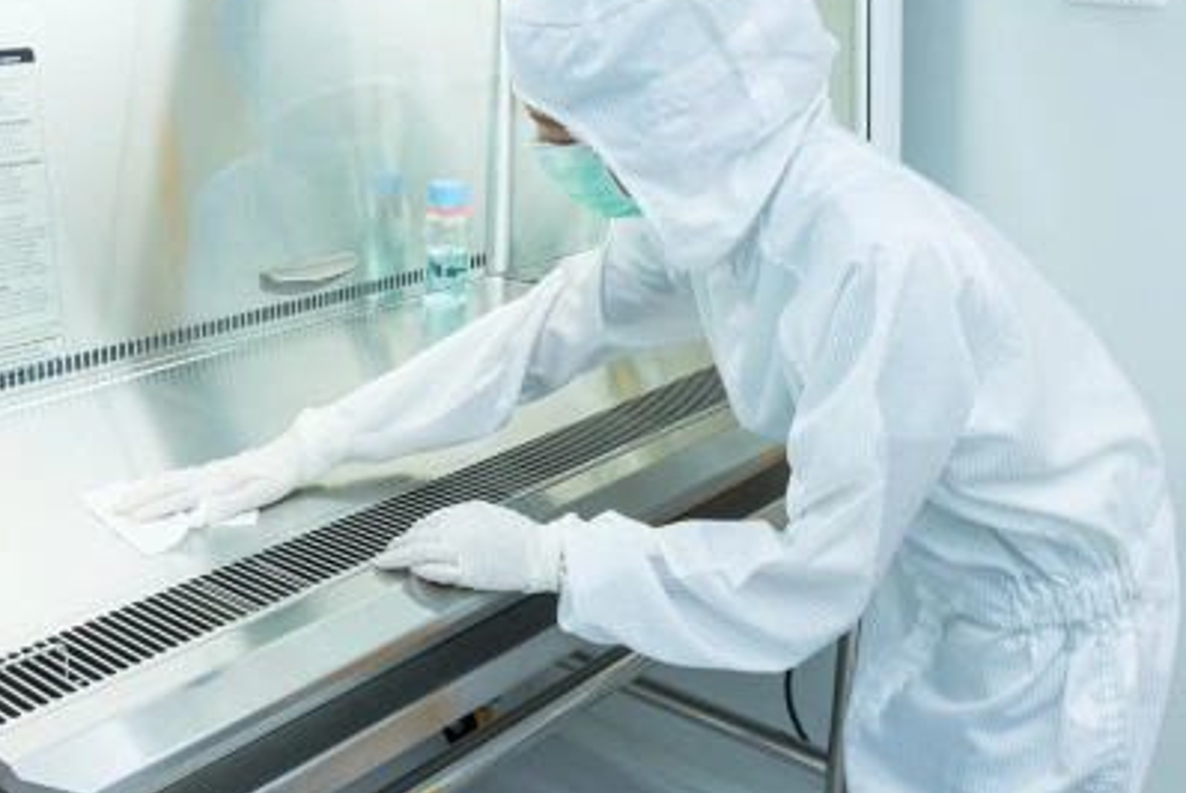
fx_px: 1451
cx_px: 456
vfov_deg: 30.5
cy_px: 310
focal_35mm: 44
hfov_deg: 44.2
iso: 800
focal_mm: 35
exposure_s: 1/20
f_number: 9
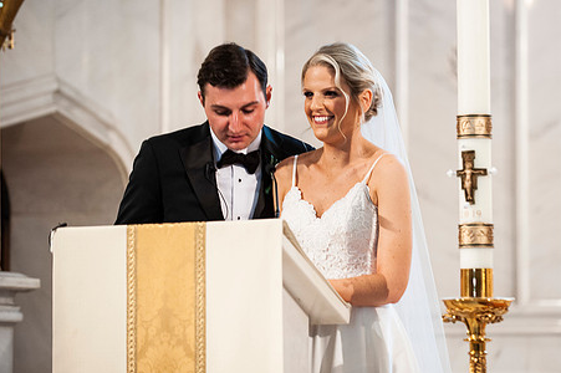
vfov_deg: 8.2
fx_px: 2600
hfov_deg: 12.3
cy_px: 160
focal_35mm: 167
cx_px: 347
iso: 1600
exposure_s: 1/80
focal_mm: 130
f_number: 2.8
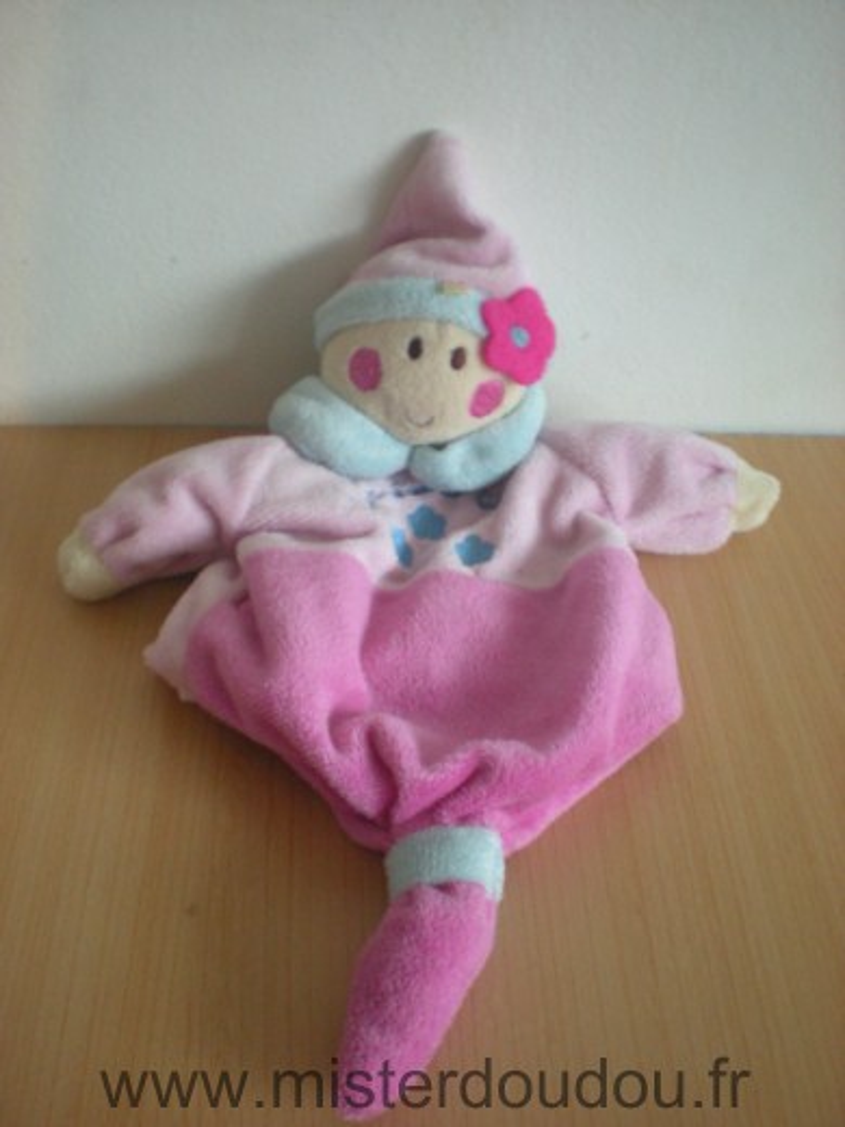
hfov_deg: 37.7
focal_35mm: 38
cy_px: 564
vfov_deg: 49.0
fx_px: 1237
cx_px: 422
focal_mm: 6.3
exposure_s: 1/8
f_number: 3.1
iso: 302
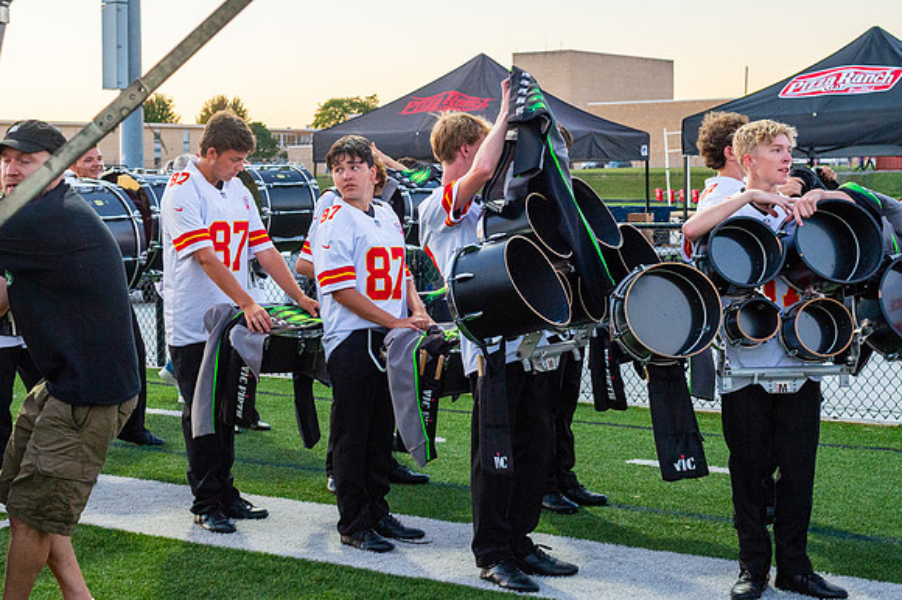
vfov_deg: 20.9
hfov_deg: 31.1
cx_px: 396
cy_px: 232
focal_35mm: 65
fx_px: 1622
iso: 1600
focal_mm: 50
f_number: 5.6
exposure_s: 1/400
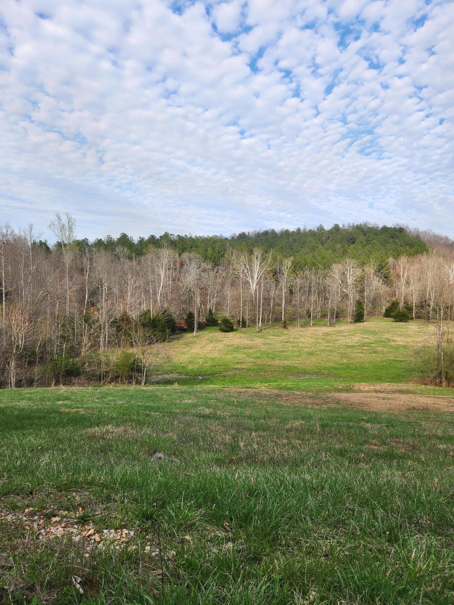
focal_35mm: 23
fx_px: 402
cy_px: 302
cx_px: 227
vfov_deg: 73.9
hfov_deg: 58.9
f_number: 1.8
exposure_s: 1/1208
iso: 20
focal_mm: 5.4
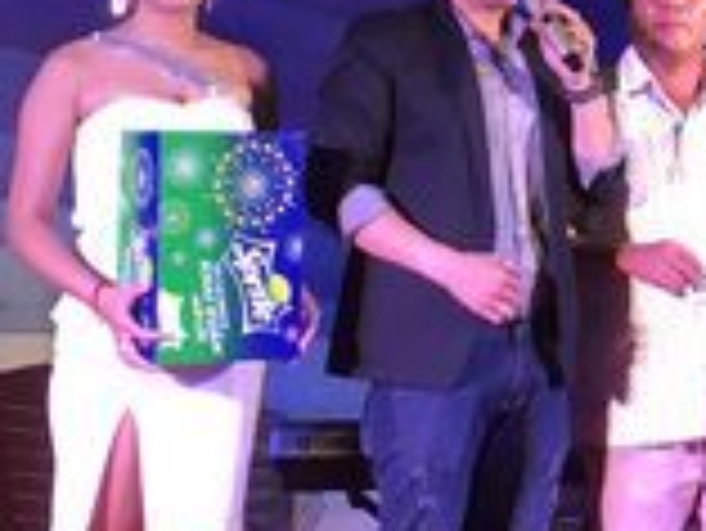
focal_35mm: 118
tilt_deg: +4.6
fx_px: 2408
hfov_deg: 16.0
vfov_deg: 12.5
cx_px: 863
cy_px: 76
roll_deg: -0.8
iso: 32
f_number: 2.2
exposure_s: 1/33
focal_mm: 4.15
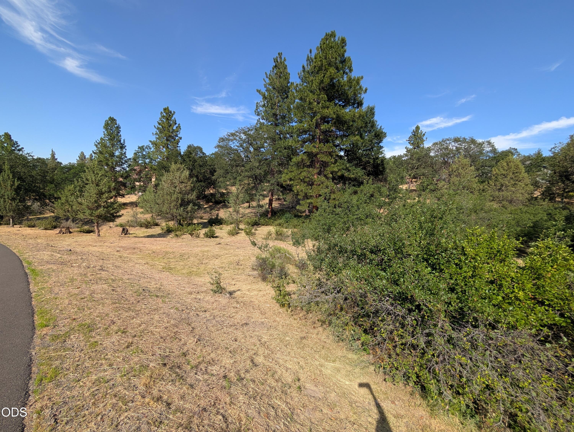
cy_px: 216
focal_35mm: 12
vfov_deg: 94.6
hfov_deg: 110.5
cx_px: 287
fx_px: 199
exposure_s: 1/2016
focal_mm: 2.02
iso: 51
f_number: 1.7
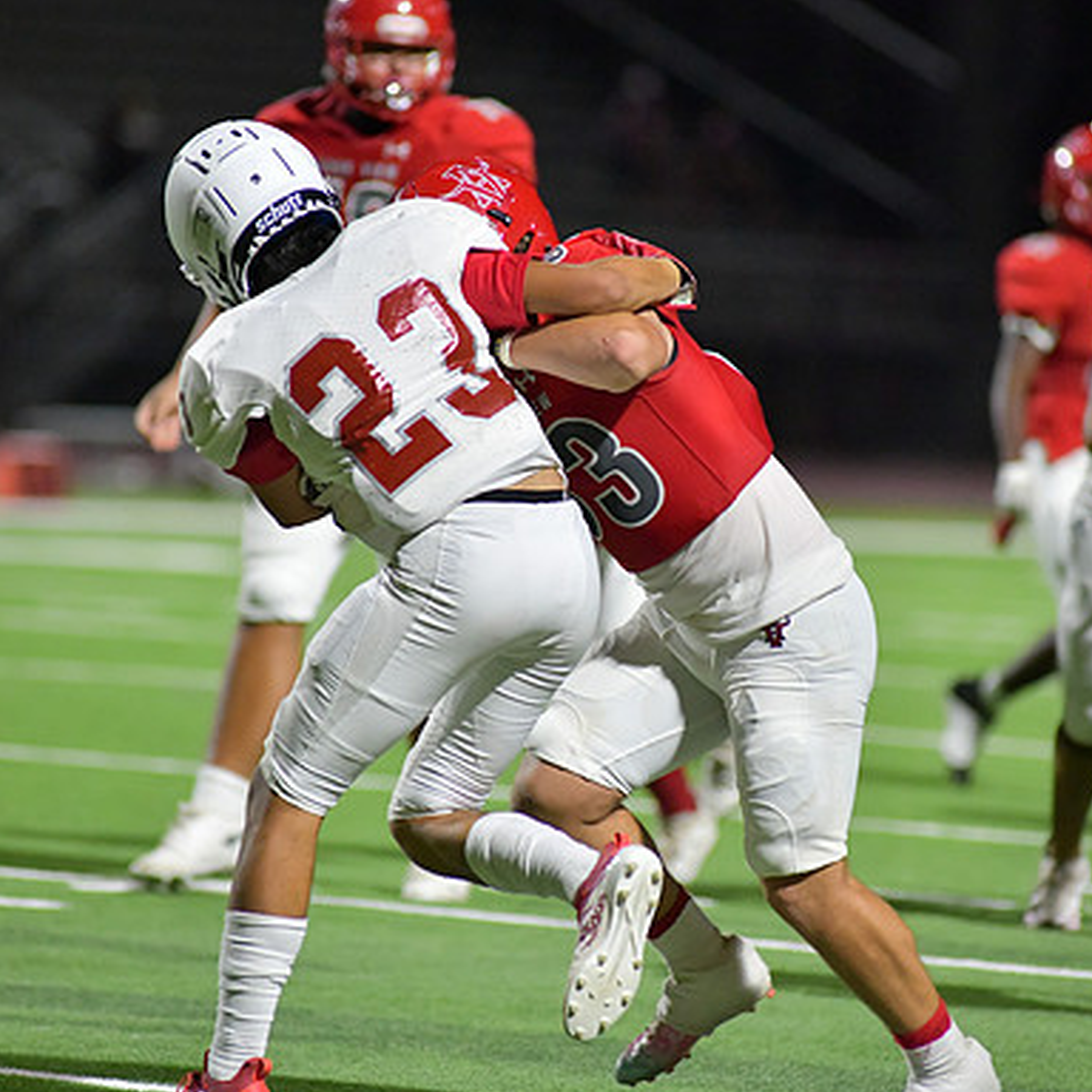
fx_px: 13741
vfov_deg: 4.6
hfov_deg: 4.6
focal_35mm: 385
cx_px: 566
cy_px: 547
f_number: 4
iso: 8000
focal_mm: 300
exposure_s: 1/1250
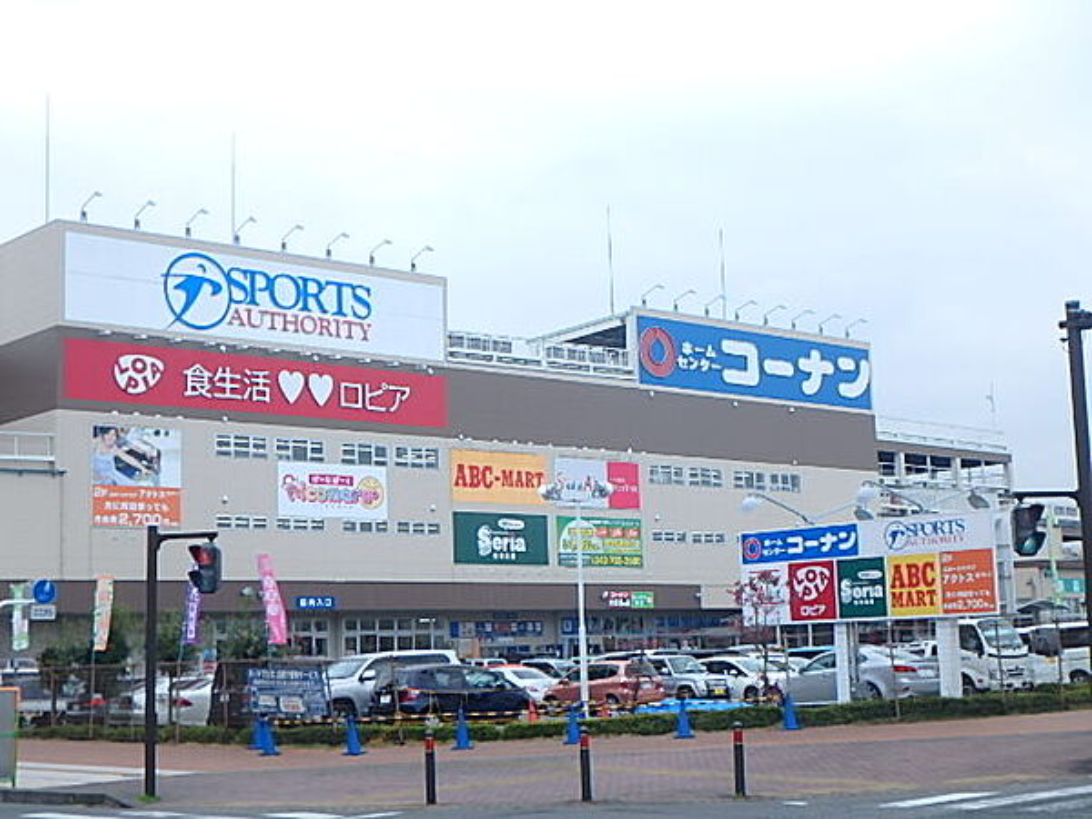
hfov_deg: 38.9
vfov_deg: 29.7
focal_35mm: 49
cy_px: 410
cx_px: 546
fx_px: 1546
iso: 125
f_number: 5.2
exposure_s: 1/125
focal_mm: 8.7
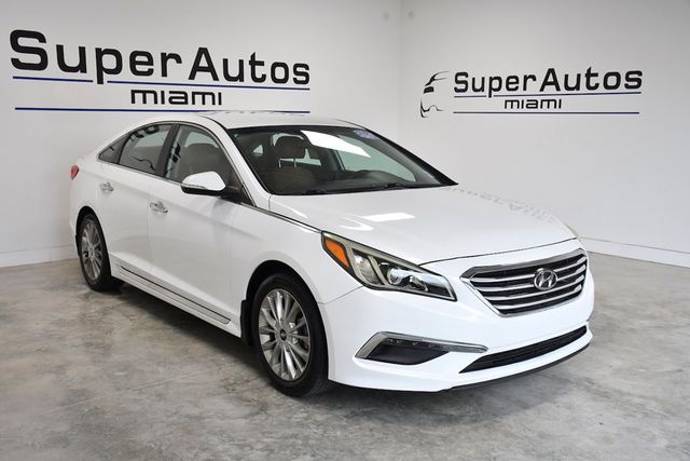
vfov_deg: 36.9
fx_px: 690
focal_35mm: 36
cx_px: 345
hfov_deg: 53.1
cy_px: 230
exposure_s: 1/800
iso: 1000
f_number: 5
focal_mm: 24
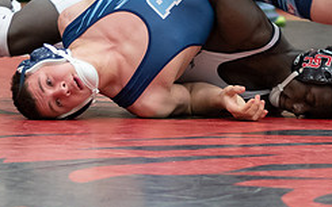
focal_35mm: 339
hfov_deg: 6.2
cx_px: 249
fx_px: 3067
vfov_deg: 3.9
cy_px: 98
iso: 800
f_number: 1.8
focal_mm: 50
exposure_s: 1/320
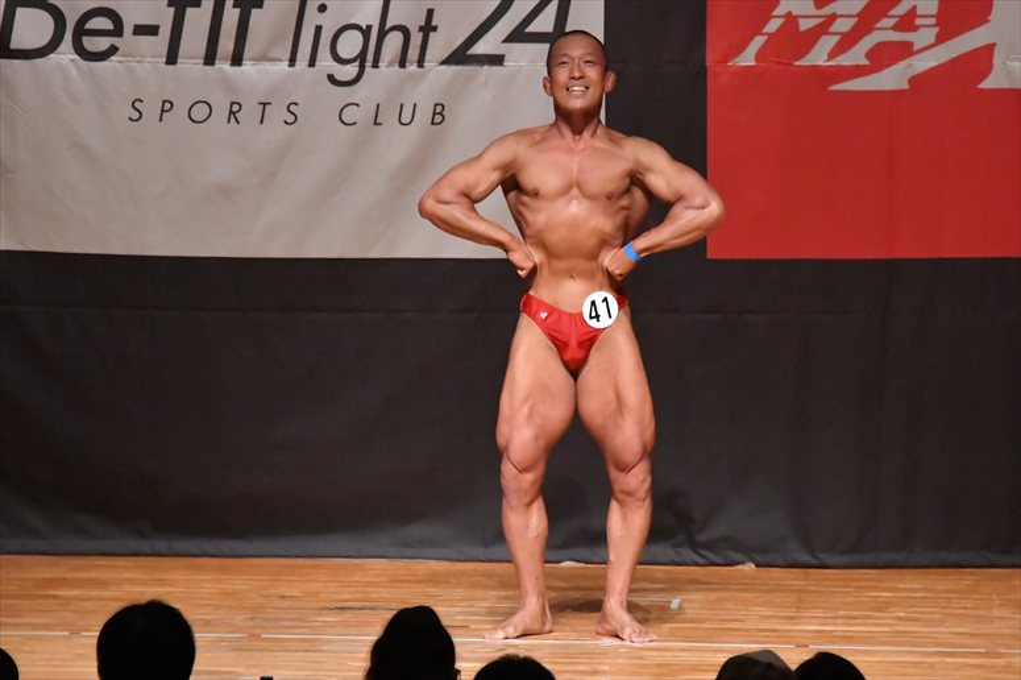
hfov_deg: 6.9
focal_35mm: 300
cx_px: 510
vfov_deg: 4.6
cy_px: 340
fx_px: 8504
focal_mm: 200
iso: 12800
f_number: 5.6
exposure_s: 1/400
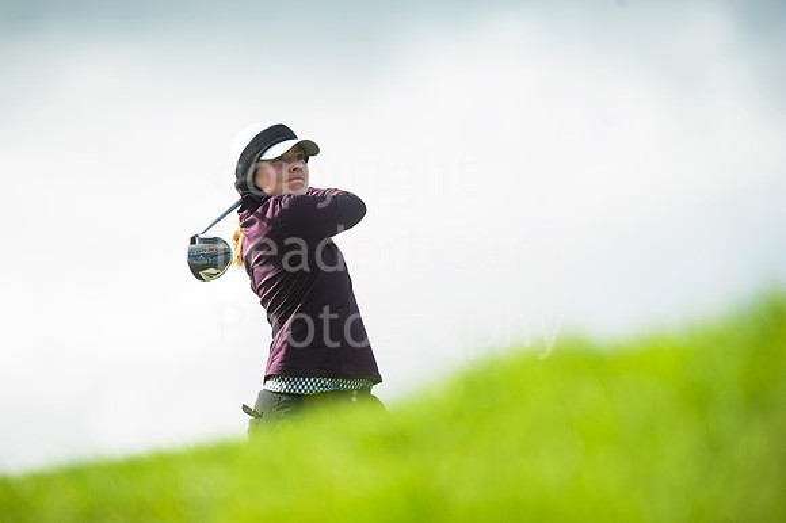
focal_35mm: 300
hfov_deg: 6.9
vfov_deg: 4.6
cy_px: 262
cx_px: 393
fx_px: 6546
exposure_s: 1/2500
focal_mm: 300
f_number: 6.3
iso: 500
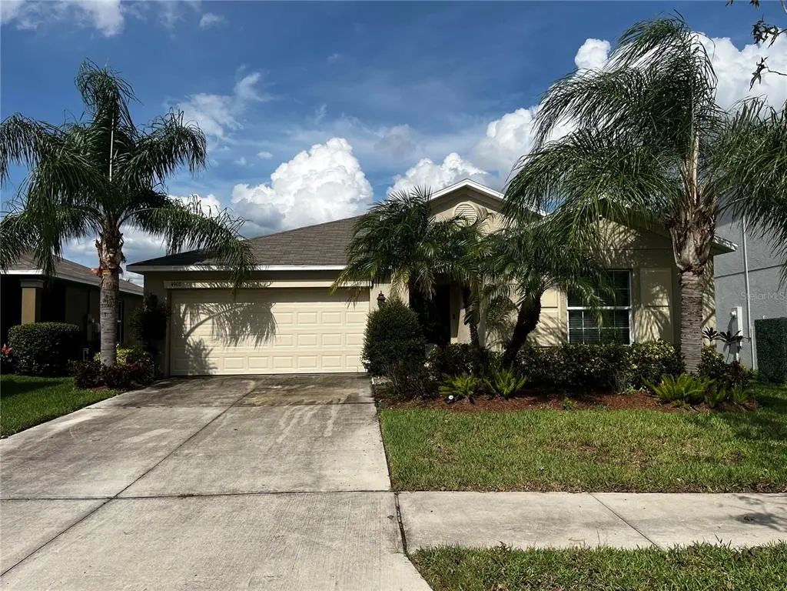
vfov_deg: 53.1
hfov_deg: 67.3
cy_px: 296
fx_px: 591
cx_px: 394
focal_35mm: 26
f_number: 1.6
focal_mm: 5.1
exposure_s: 1/6494
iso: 50
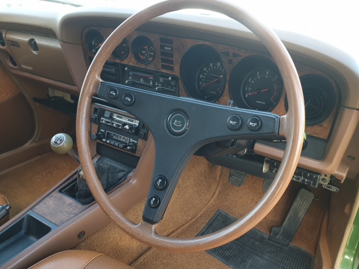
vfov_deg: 53.1
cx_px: 180
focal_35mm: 26
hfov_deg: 67.3
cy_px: 134
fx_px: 270
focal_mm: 4.3
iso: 64
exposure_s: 1/50
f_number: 2.4
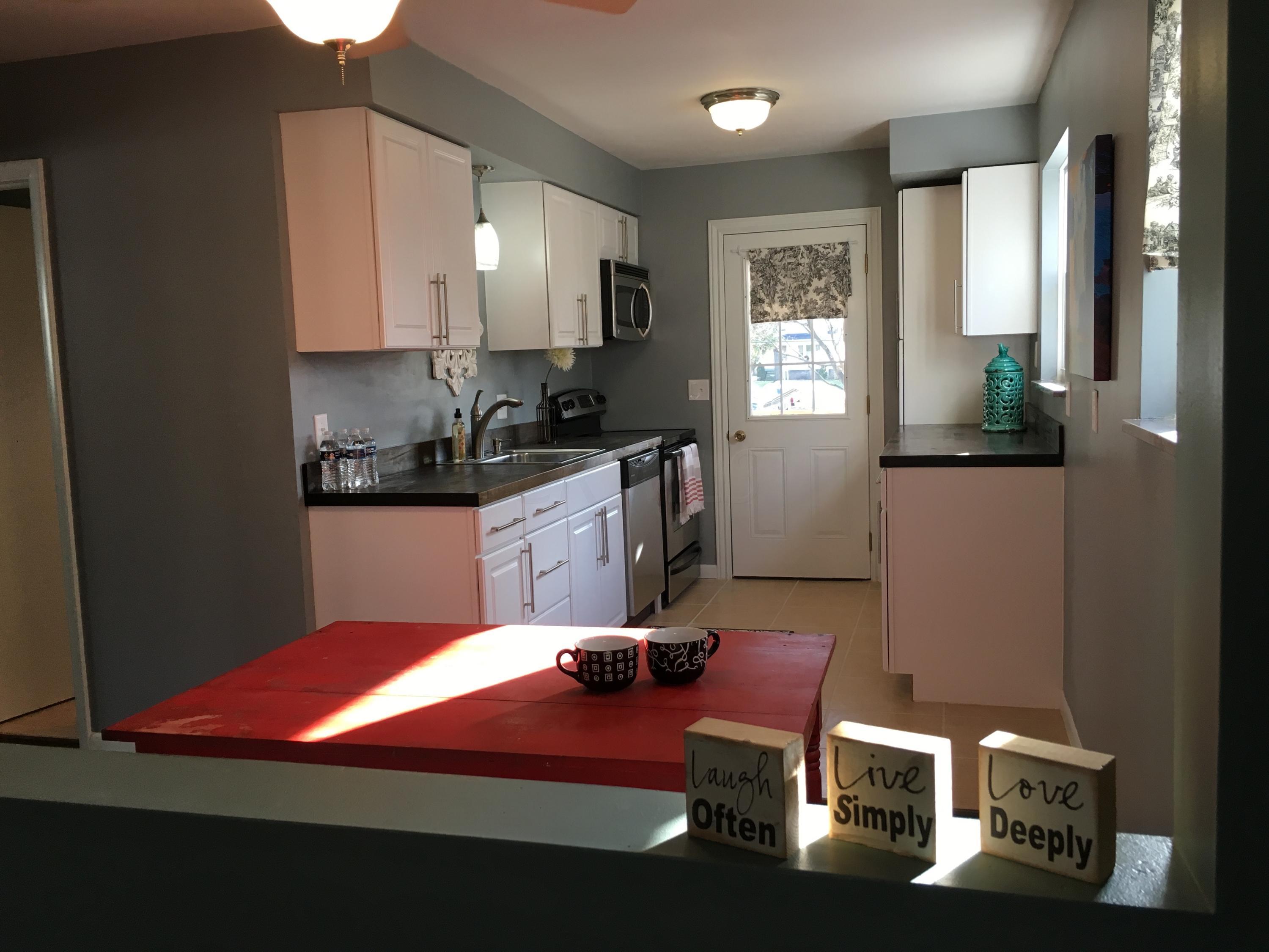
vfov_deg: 48.2
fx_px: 1063
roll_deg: +2.0
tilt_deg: -4.9
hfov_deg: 61.7
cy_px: 476
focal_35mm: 29
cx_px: 634
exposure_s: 1/30
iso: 32
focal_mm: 4.15
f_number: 2.2
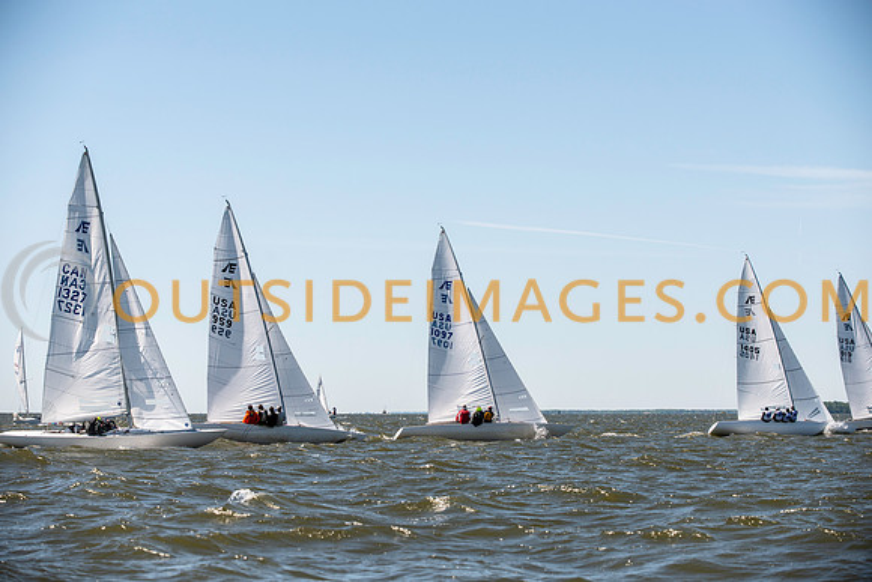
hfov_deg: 19.0
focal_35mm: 107
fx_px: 2604
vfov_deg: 12.7
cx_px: 436
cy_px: 291
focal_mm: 105
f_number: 5
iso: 320
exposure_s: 1/2500
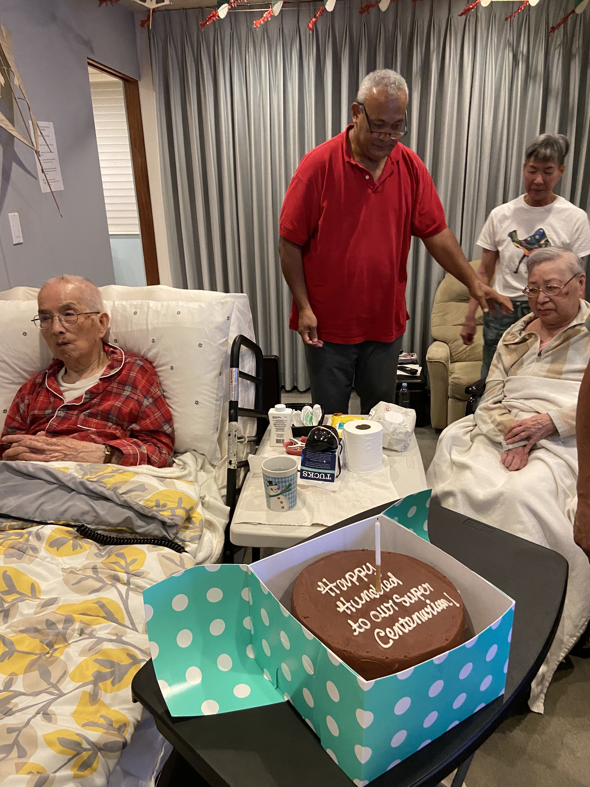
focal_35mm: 26
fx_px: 591
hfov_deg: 53.1
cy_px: 394
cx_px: 295
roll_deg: +1.5
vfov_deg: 67.3
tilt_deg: -19.4
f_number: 1.8
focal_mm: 4.25
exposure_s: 1/47
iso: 500
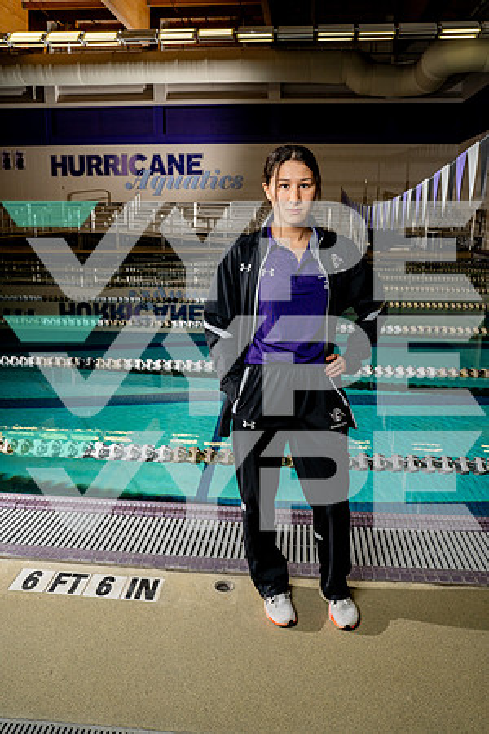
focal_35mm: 29
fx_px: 591
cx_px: 244
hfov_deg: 45.0
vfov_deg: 63.7
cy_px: 367
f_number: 8
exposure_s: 1/250
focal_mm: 29
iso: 400
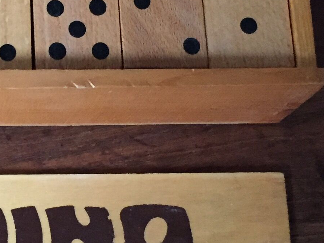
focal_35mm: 106
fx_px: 992
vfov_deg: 14.0
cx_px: 4
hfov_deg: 18.1
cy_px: 91
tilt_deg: -75.8
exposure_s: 1/25
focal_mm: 4.15
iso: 250
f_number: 2.2
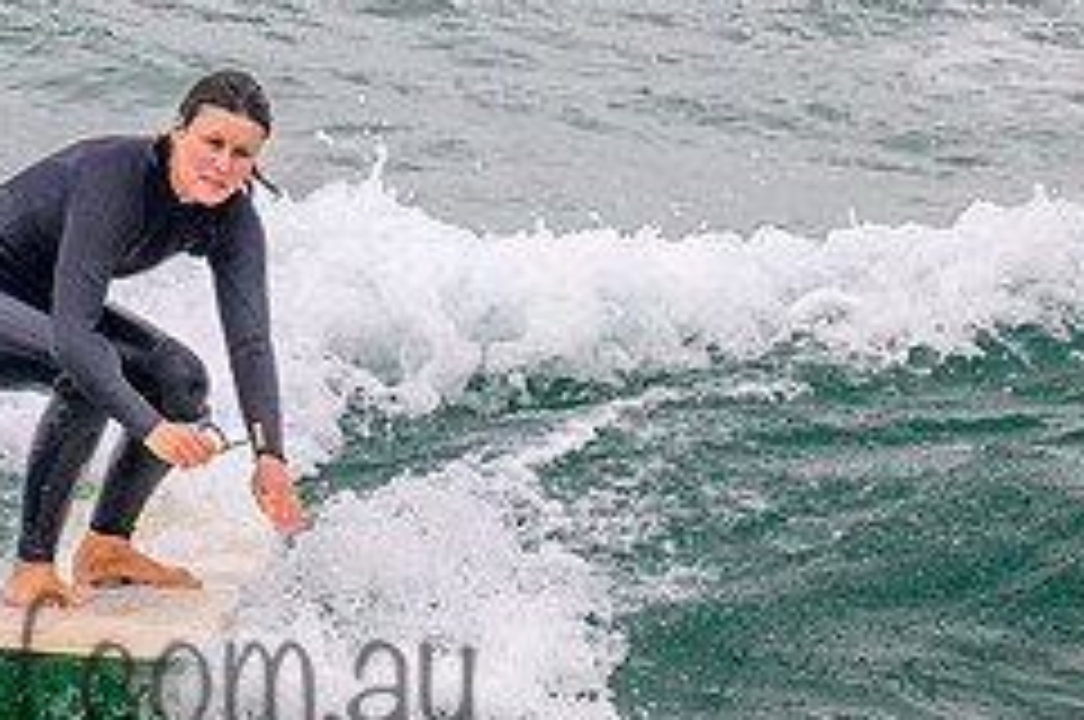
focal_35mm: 2399
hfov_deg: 0.9
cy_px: 443
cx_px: -79
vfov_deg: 0.6
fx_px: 72139
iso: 1100
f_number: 11
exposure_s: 1/2000
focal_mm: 800
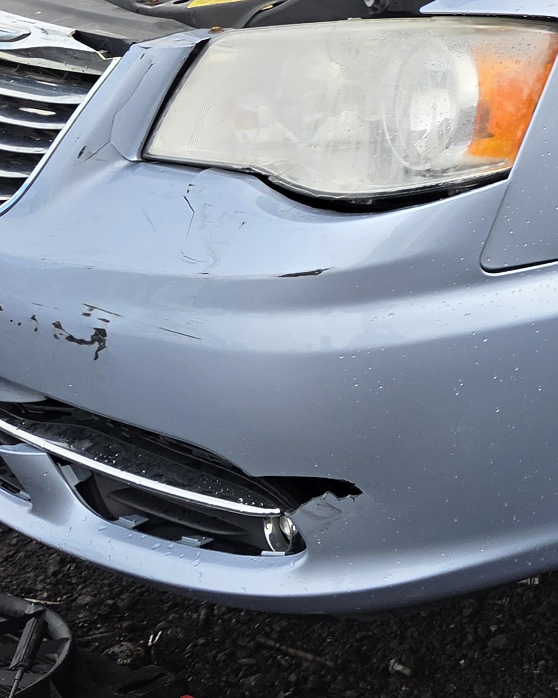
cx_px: 823
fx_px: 1507
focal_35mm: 73
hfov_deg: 18.7
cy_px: 56
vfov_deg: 25.2
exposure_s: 1/2443
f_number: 1.8
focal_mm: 5.4
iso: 80
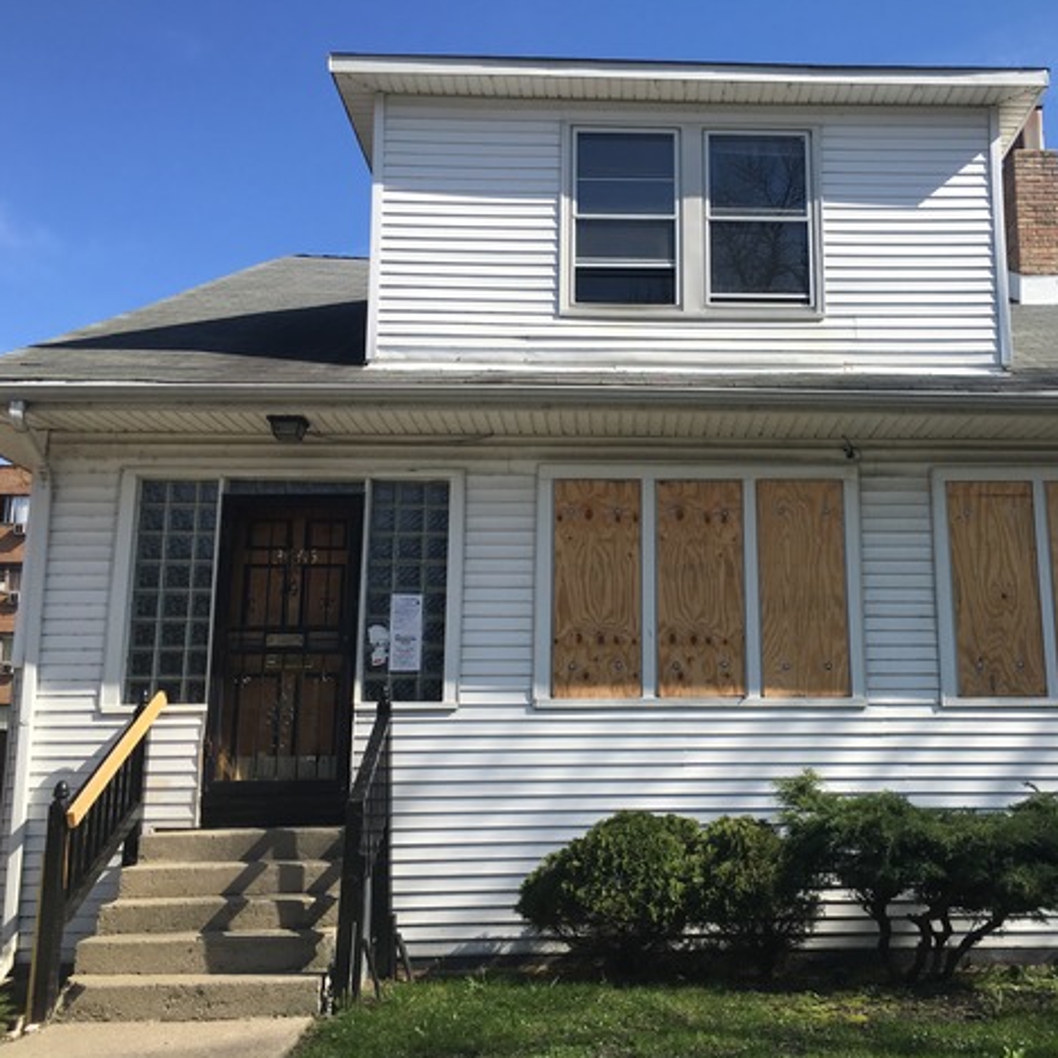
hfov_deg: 46.5
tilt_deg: +11.6
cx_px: 699
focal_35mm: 35
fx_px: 1210
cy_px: 528
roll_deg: +1.1
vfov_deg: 47.2
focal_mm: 4.15
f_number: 2.2
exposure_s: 1/1374
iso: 25
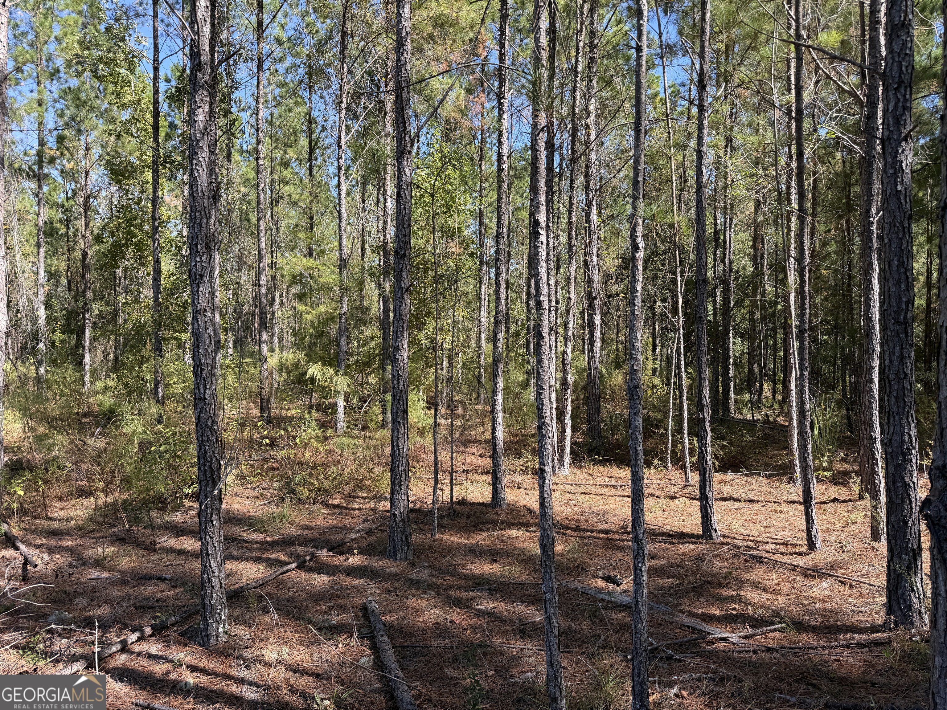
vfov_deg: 56.8
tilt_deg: +0.1
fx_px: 657
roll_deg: -0.8
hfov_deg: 71.6
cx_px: 474
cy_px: 355
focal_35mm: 24
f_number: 1.78
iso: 80
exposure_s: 1/909
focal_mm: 6.76
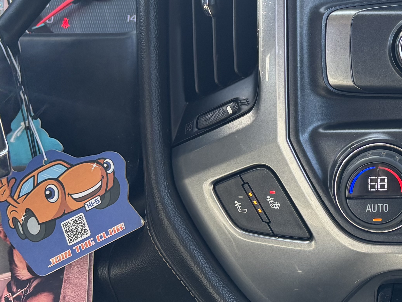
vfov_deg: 20.3
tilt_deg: -13.6
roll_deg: -0.9
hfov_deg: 24.2
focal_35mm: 72
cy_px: 79
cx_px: 499
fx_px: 836
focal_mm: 5.96
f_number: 1.6
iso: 80
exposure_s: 1/121
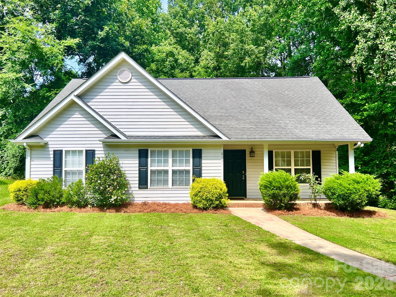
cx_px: 198
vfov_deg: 53.1
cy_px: 148
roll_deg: +0.5
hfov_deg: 67.3
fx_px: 297
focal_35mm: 26
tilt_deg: +2.8
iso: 50
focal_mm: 5.7
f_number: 1.5
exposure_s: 1/2762
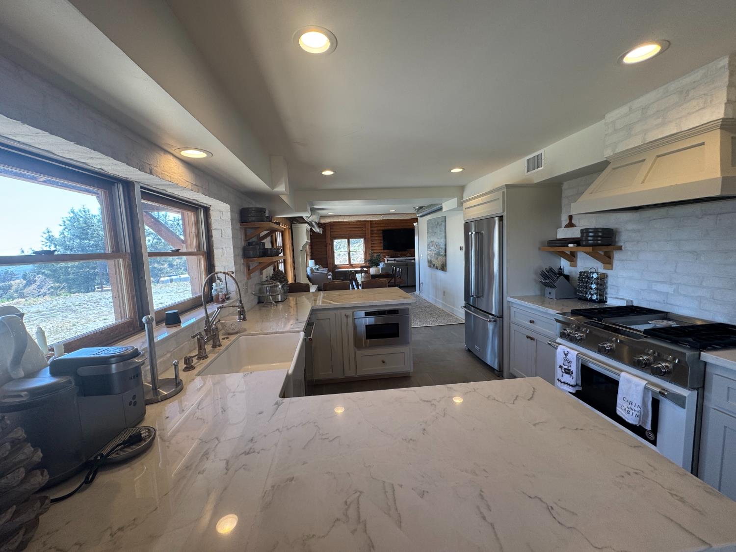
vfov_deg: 85.7
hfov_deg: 102.1
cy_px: 276
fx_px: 298
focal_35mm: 14
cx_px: 368
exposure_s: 1/120
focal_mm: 2.22
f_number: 2.2
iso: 80
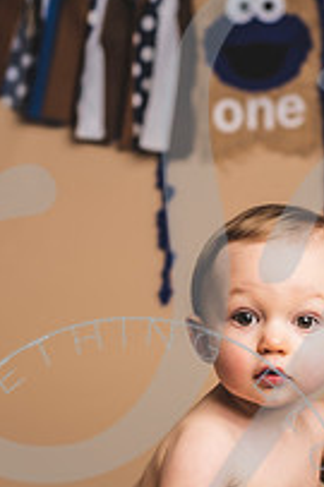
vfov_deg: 18.3
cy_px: 357
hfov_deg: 12.3
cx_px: 242
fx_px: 1501
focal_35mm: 111
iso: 200
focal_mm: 50
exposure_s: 1/125
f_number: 2.8
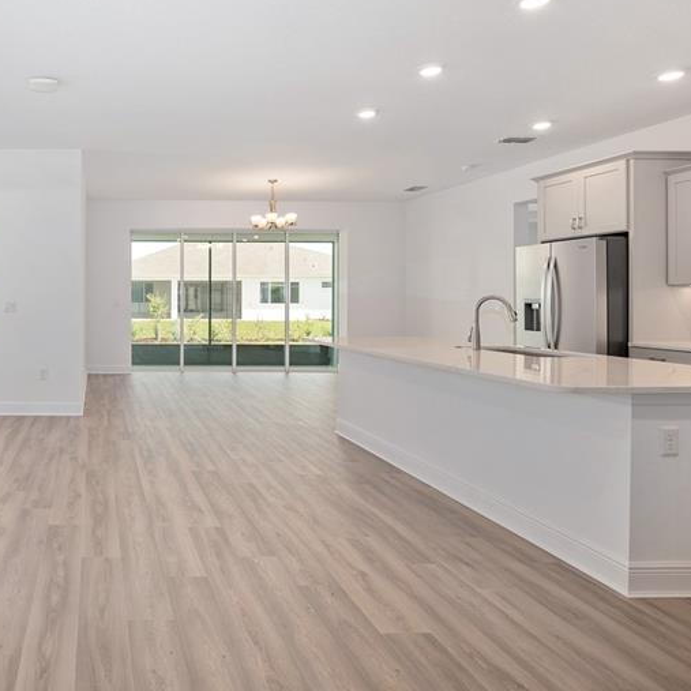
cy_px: 294
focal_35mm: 24
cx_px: 90
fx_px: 542
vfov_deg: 64.7
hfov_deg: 57.4
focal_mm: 14
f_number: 7.1
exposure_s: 1/20
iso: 200
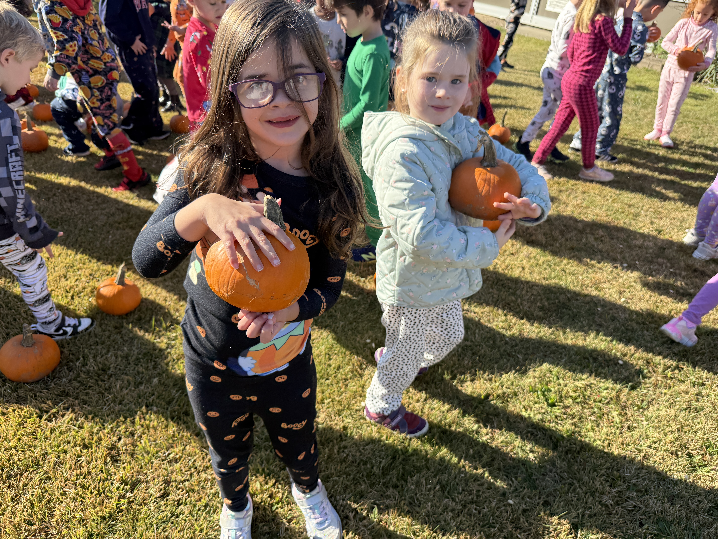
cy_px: 270
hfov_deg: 71.6
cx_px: 359
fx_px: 498
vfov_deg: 56.8
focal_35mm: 24
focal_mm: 6.76
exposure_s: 1/1689
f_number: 1.78
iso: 100
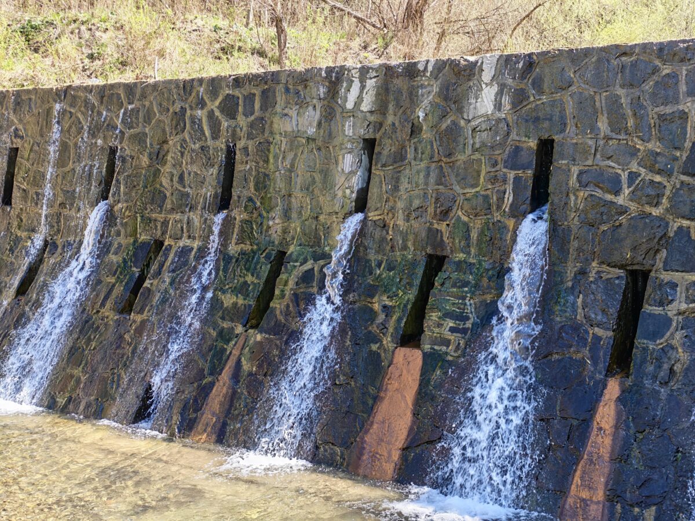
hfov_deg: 39.7
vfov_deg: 30.3
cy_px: 260
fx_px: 964
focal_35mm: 48
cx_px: 348
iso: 125
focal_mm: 6.12
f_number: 1.9
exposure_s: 1/330
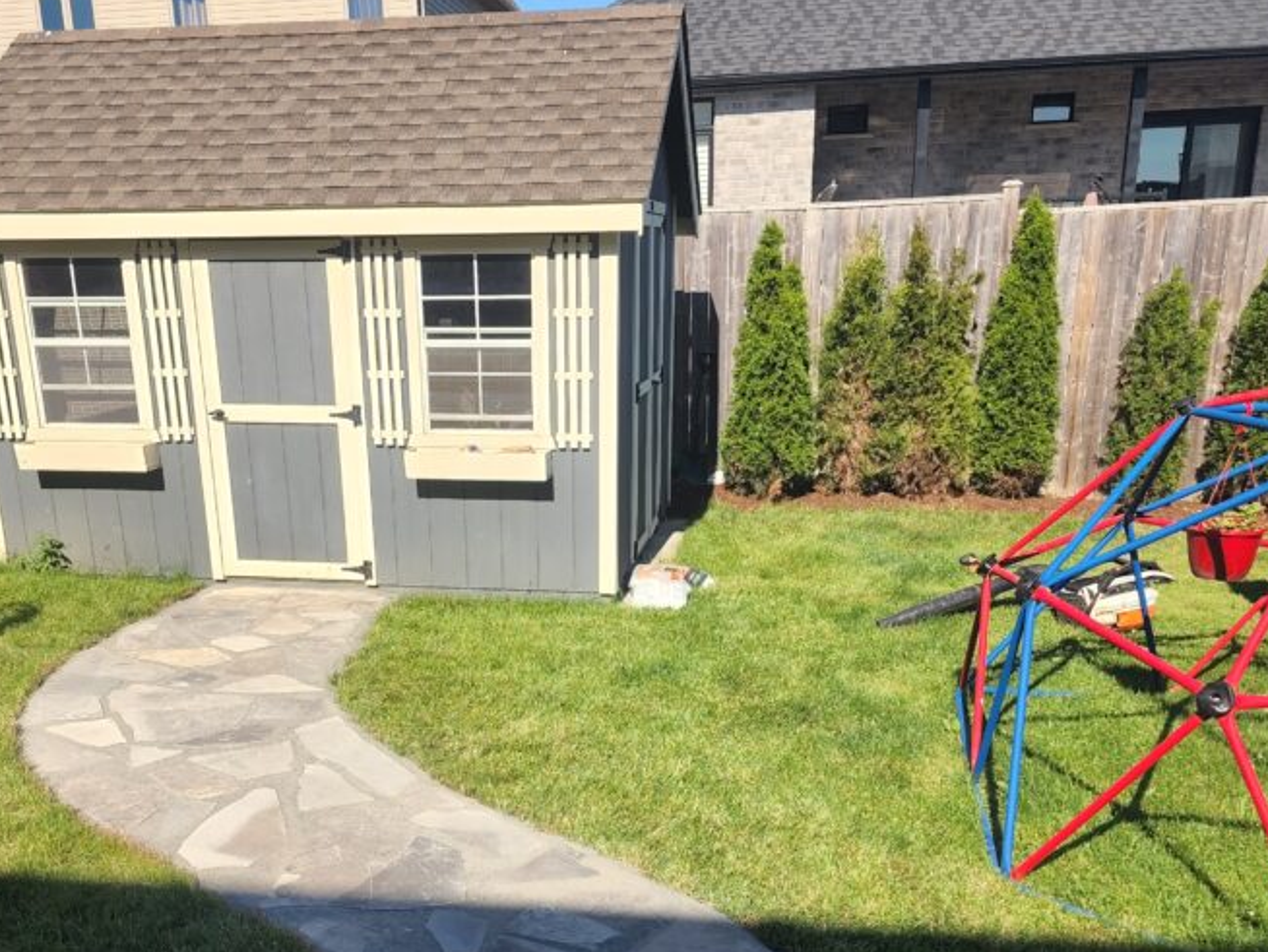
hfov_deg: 51.3
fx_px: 1319
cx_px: 576
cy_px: 743
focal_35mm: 36
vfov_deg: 38.4
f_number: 1.8
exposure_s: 1/643
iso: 12
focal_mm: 6.4
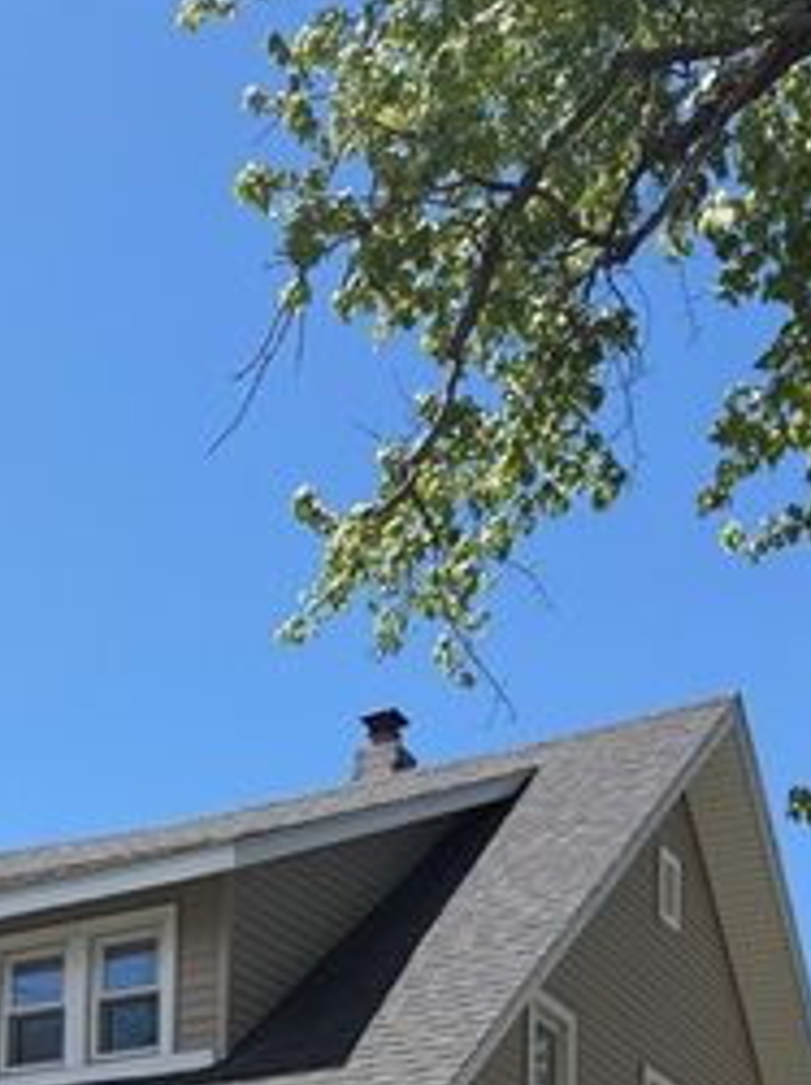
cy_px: 1356
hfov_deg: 22.6
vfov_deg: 26.4
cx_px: 173
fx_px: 2003
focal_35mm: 64
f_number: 1.78
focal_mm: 6.76
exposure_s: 1/2525
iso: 80
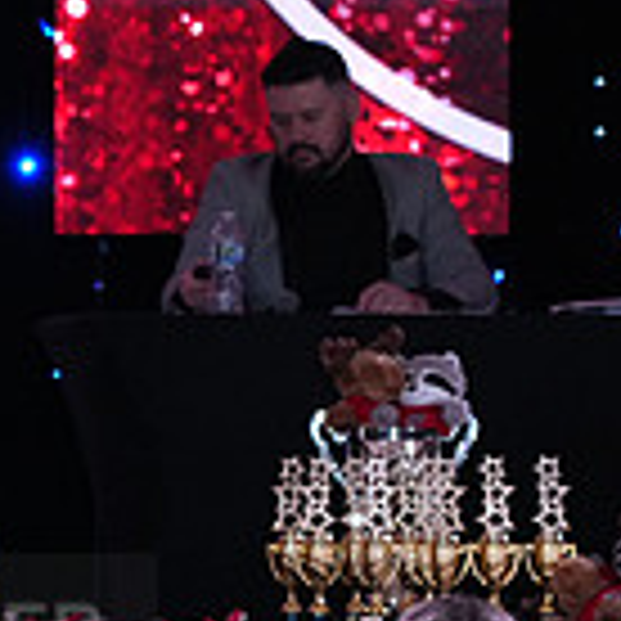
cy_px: 673
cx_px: -333
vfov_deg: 4.7
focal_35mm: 374
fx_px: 7591
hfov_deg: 4.7
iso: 2500
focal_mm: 105
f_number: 5
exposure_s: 1/250
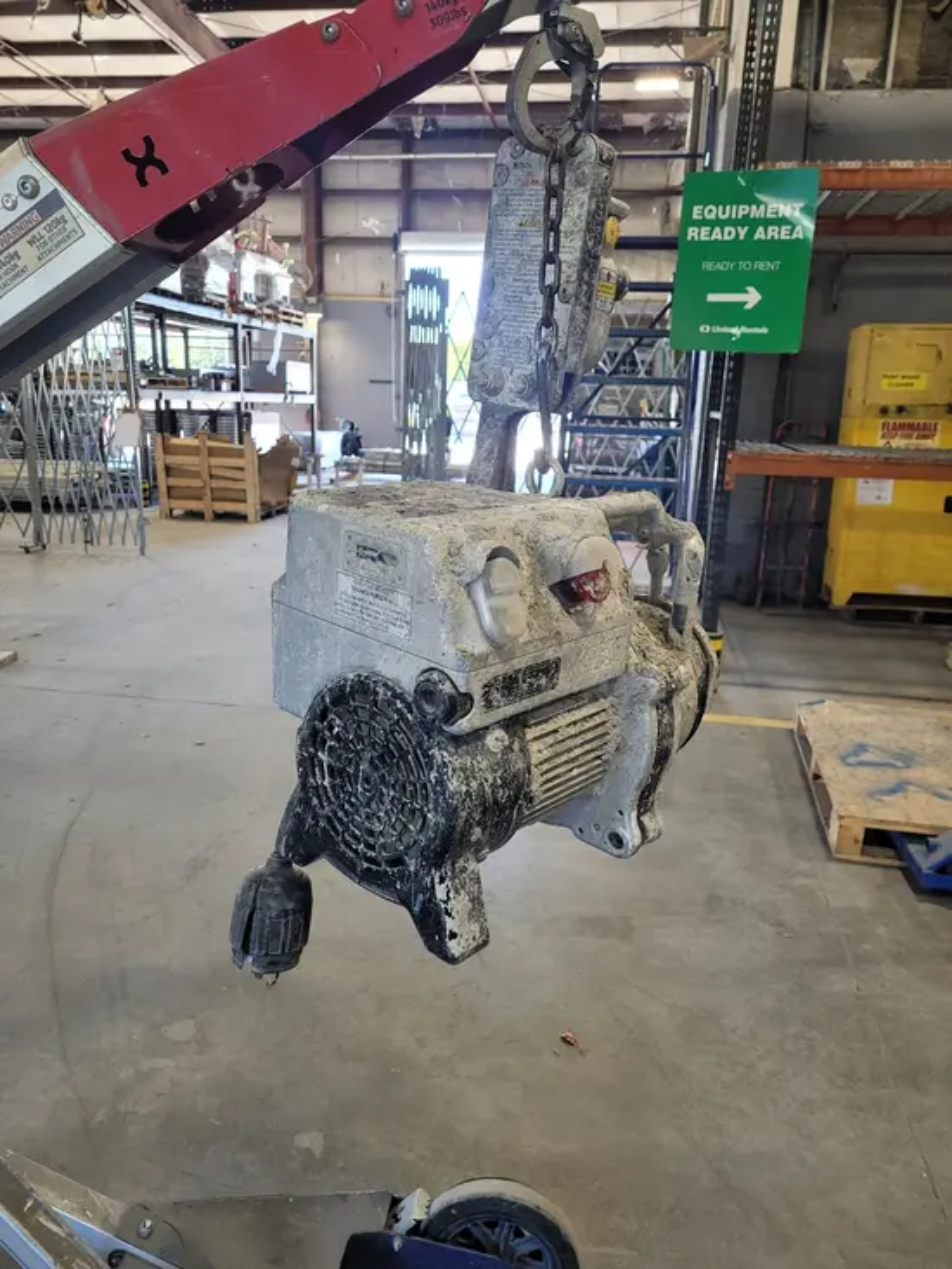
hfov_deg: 53.1
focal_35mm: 26
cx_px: 476
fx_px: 953
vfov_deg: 67.3
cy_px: 634
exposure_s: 1/120
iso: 200
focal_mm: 5.4
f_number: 1.8
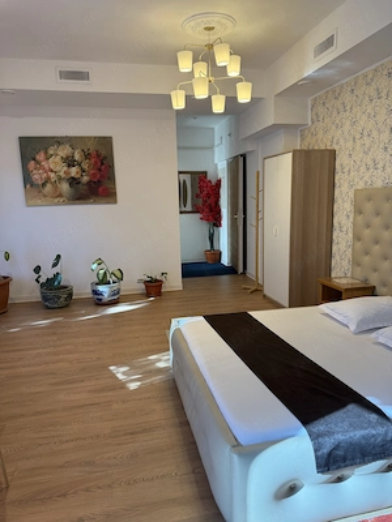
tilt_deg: -9.3
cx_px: 196
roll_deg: +1.1
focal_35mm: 24
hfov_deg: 56.8
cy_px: 261
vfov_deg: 71.6
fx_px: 362
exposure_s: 1/100
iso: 125
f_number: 1.78
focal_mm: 6.76
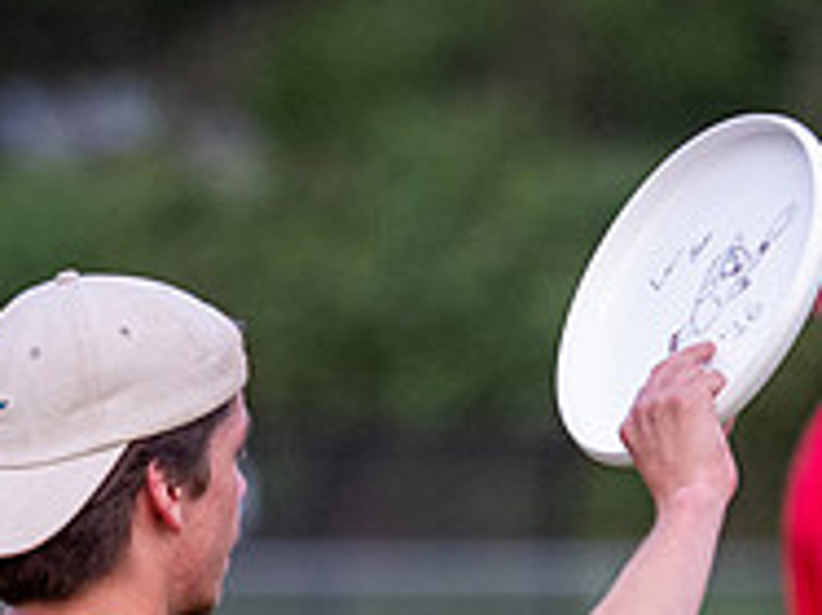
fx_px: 22046
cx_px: 374
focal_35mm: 929
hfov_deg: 2.1
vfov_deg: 1.6
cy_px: 635
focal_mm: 150
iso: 1250
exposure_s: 1/1000
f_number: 2.8
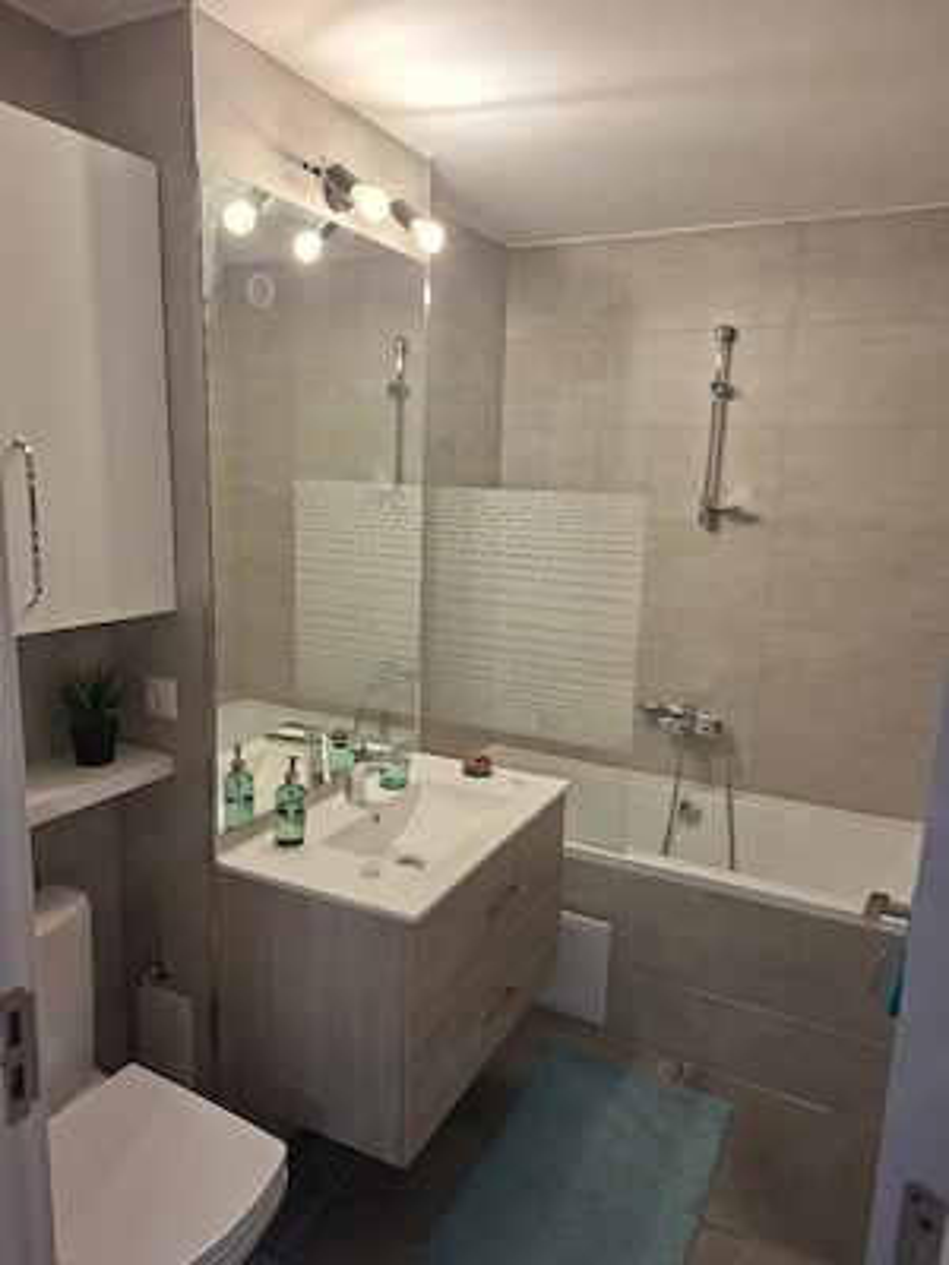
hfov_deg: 58.9
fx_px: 841
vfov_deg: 73.9
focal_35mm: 23
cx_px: 474
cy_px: 632
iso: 200
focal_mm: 5.54
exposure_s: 1/120
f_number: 1.8
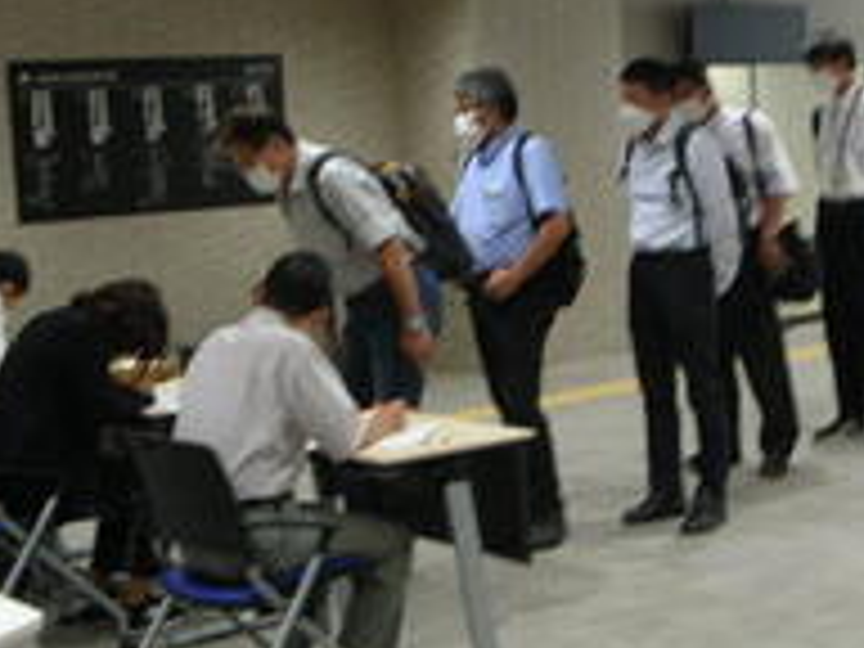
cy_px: 297
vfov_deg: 20.2
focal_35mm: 73
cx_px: 562
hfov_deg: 26.6
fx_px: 1822
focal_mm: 5.8
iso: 51
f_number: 2.8
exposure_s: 1/5.4
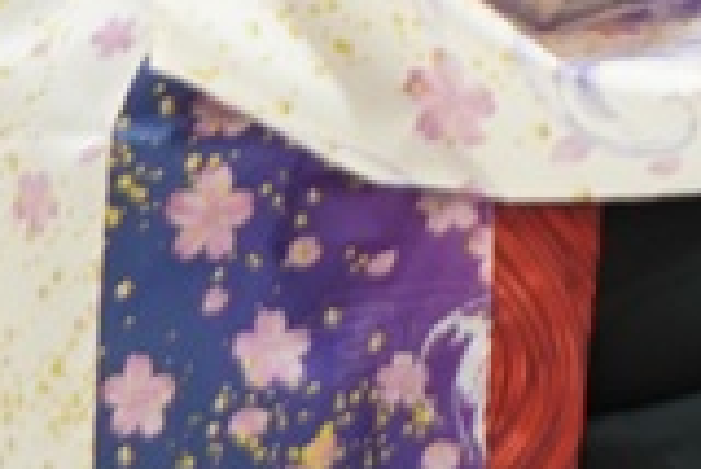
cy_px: -526
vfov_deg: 2.3
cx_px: 811
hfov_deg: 3.4
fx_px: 11772
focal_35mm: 604
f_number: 5
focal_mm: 86
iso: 800
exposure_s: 1/80
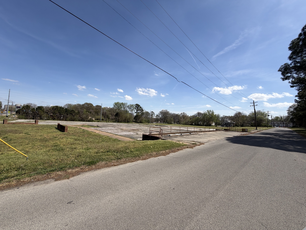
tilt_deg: +2.4
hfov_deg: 102.1
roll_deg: -3.0
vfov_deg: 85.7
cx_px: 153
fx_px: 124
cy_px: 115
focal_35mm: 14
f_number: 2.2
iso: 20
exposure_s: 1/1105
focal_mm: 2.22
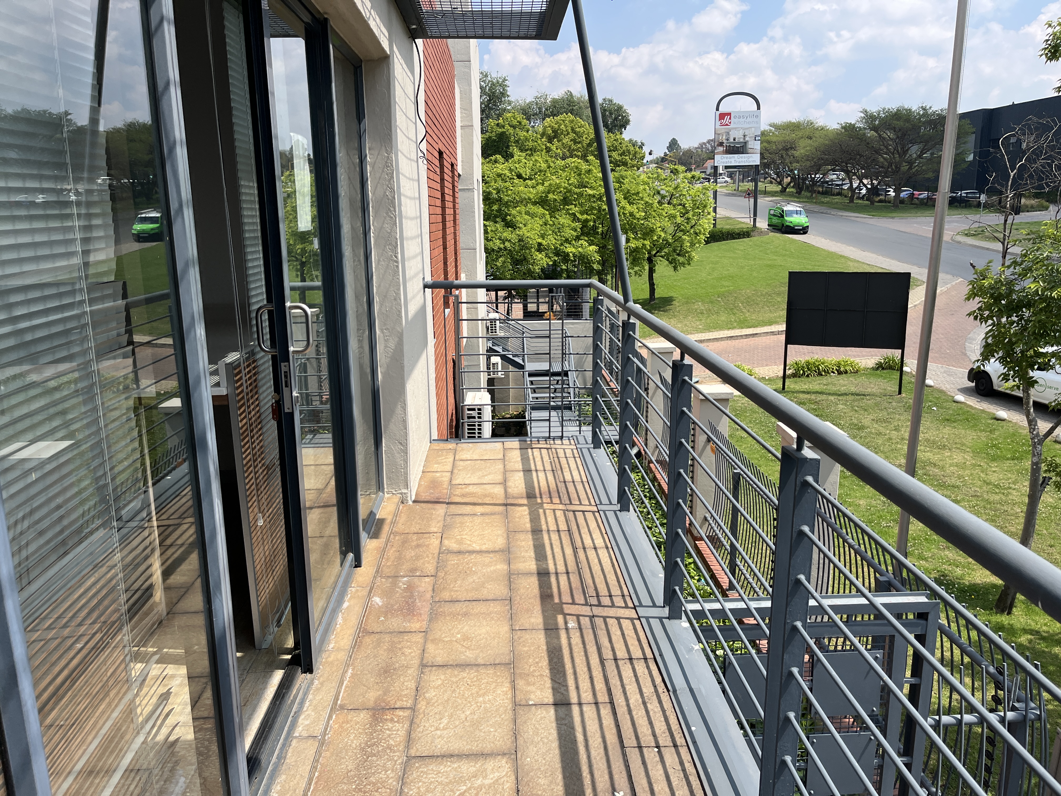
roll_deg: -0.7
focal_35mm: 26
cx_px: 530
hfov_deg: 67.3
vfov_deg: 53.1
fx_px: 797
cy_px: 398
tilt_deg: -12.5
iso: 50
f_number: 1.6
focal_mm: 5.1
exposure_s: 1/2755
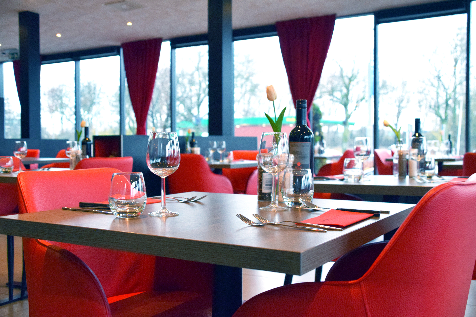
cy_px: 158
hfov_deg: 49.6
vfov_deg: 34.2
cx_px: 238
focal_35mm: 39
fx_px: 516
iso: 1600
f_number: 4
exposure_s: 1/60
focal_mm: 26
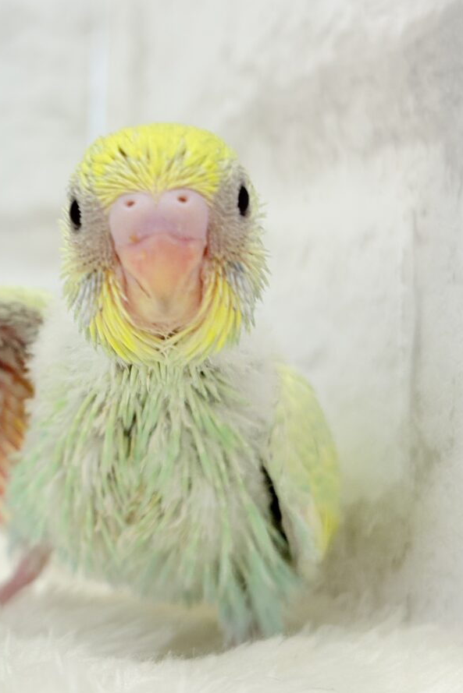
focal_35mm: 73
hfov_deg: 18.3
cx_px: 34
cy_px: 349
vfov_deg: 27.7
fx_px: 1408
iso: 50
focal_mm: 5.96
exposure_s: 1/100
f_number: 1.6
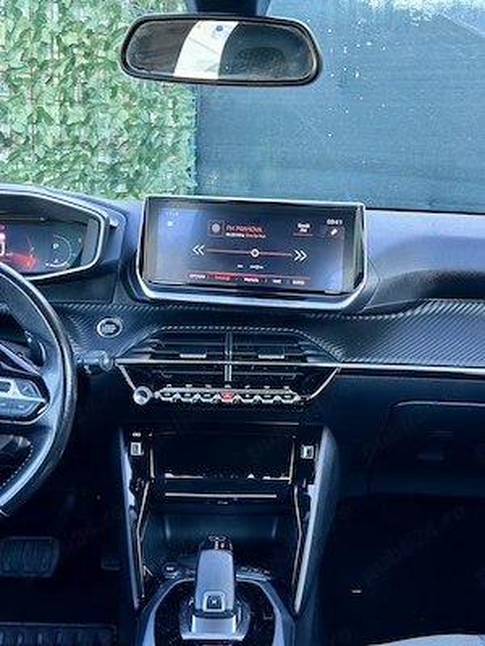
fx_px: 897
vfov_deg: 39.7
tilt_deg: -12.3
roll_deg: -2.3
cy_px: 323
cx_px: 242
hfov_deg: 30.3
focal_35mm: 48
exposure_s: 1/60
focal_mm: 6.86
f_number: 1.78
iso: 200
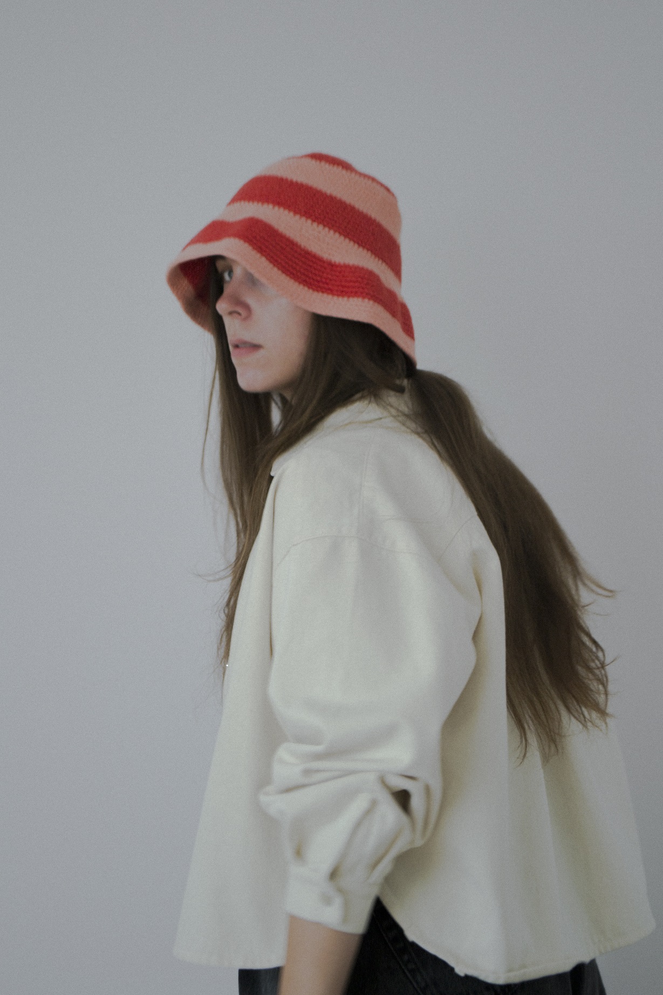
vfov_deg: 24.6
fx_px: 2279
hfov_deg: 16.5
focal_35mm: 82
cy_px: 498
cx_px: 332
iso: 160
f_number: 5.6
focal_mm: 55
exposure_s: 1/80
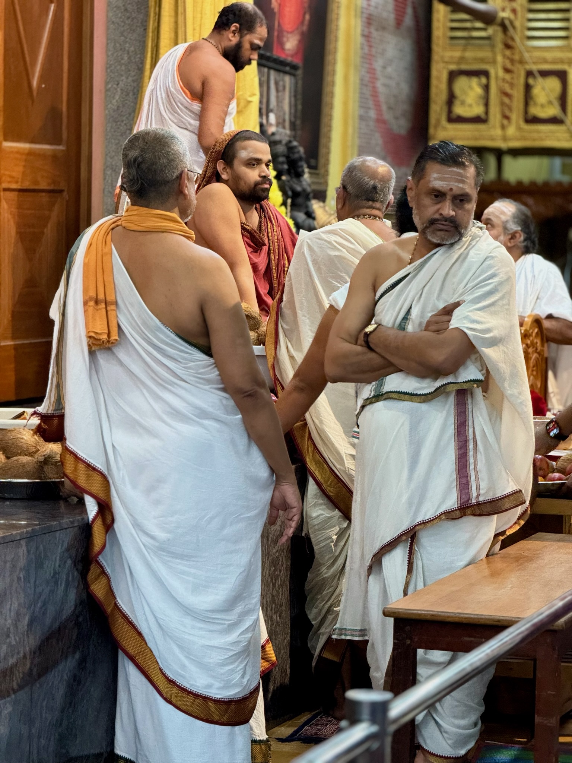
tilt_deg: -2.9
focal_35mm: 120
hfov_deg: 12.3
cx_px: 286
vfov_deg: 16.4
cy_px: 382
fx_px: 2644
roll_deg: -2.3
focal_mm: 15.66
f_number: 2.8
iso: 640
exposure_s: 1/33
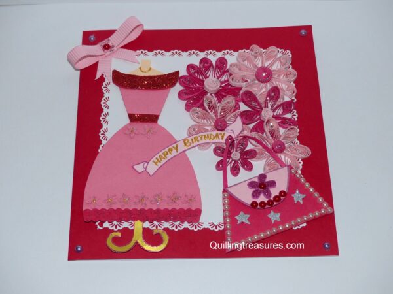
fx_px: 670
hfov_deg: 32.7
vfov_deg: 24.8
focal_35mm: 59
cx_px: 196
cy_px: 147
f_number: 2.8
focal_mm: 10.5
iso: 100
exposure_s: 1/60
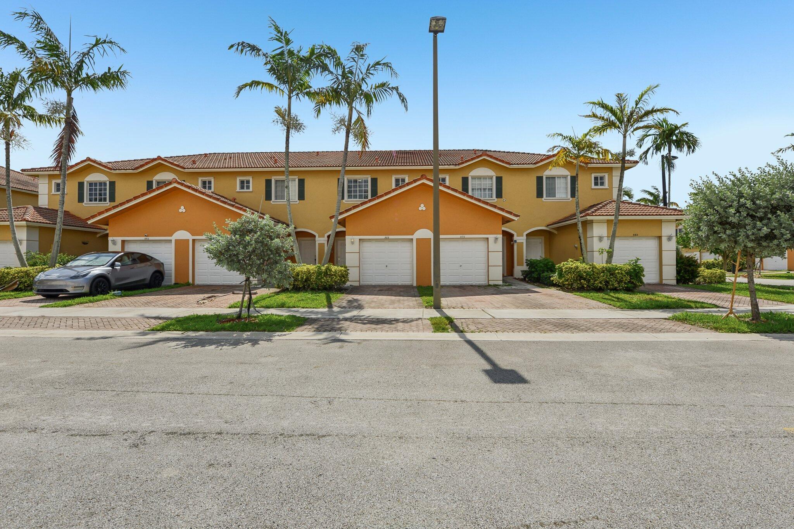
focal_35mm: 16
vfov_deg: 73.7
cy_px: 264
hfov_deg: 96.7
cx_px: 397
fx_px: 353
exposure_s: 1/800
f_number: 9
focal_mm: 16
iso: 200
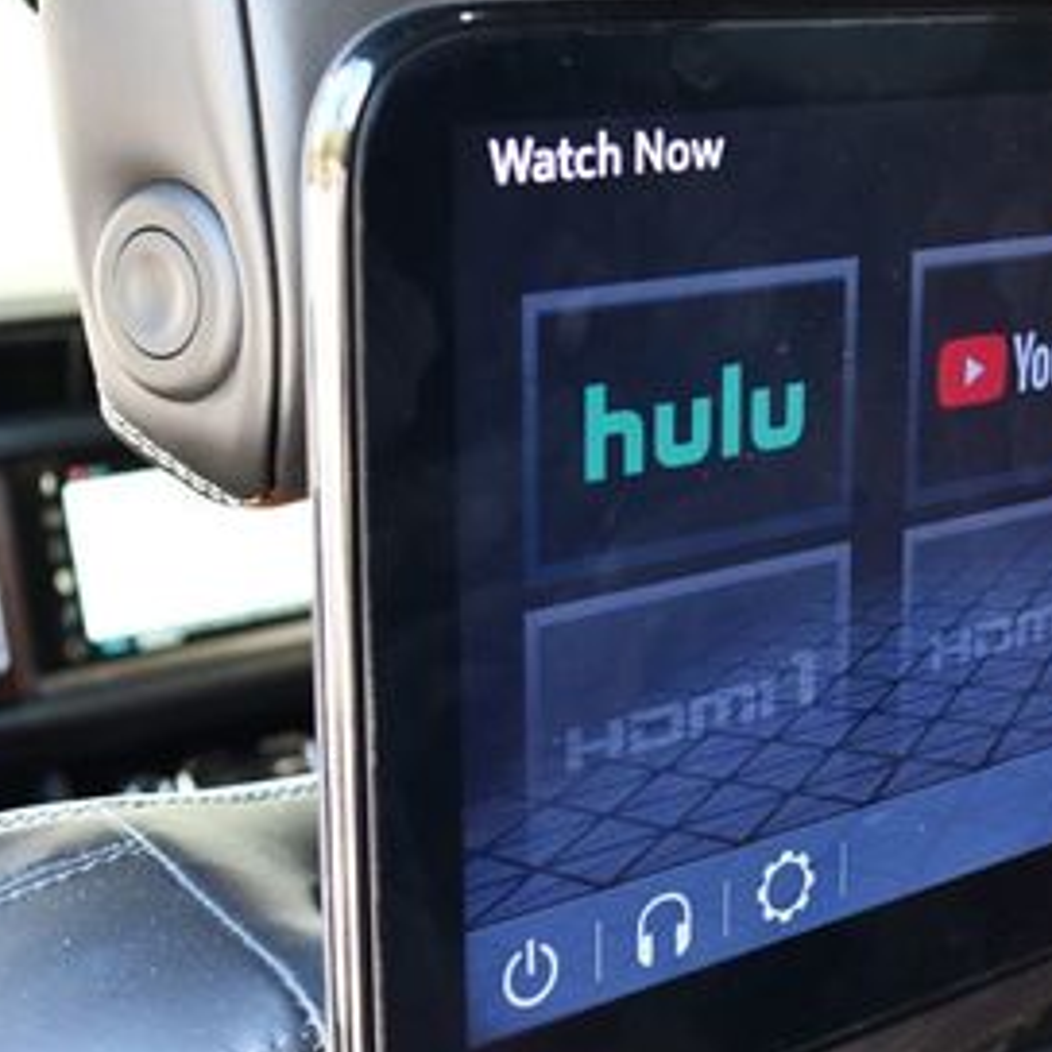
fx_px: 2476
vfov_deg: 24.0
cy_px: 526
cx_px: 862
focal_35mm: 72
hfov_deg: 23.6
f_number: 3.5
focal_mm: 18
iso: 900
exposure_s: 1/125
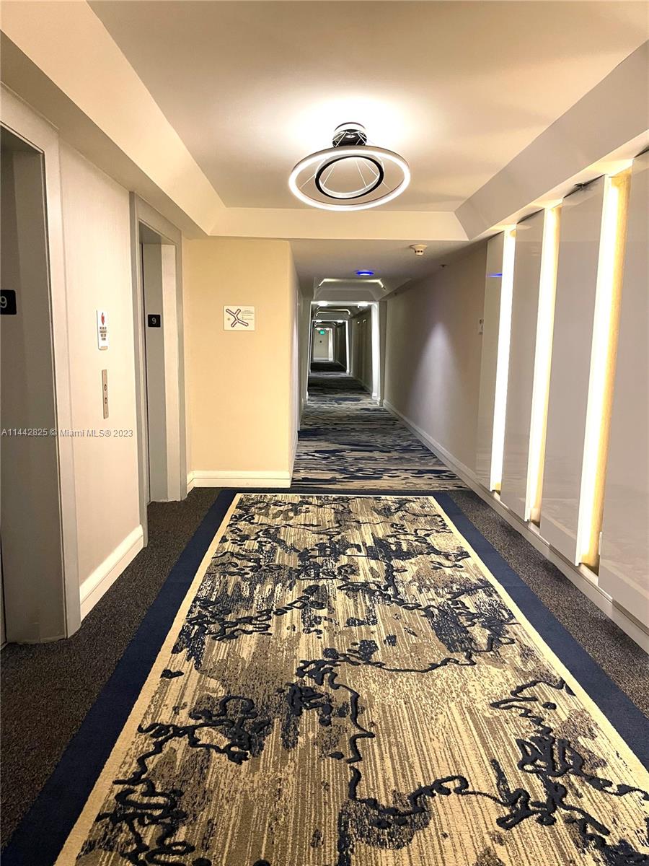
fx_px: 650
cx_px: 324
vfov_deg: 67.3
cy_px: 433
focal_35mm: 26
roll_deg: -1.2
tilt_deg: -8.4
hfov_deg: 53.1
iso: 500
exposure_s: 1/60
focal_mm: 5.1
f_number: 1.6
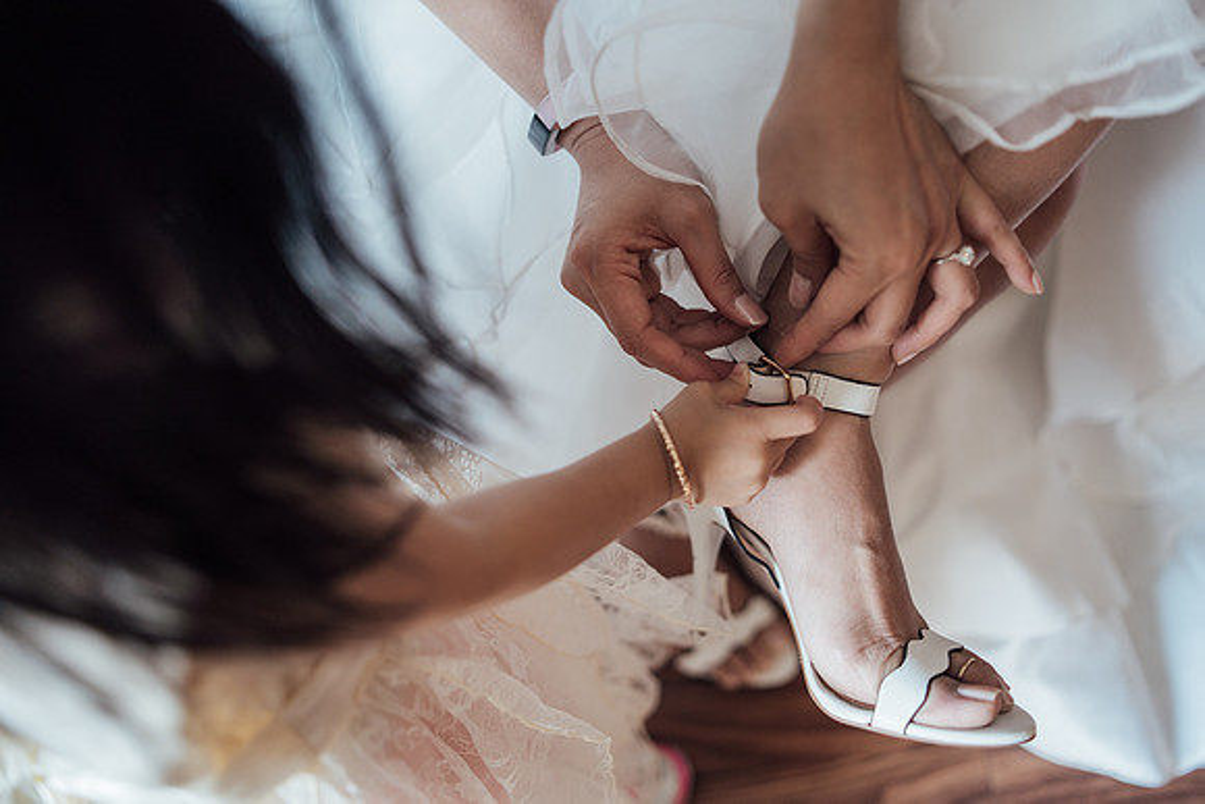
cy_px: 402
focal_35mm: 35
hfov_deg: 54.4
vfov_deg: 37.9
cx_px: 602
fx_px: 1172
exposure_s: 1/200
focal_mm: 35
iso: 250
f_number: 2
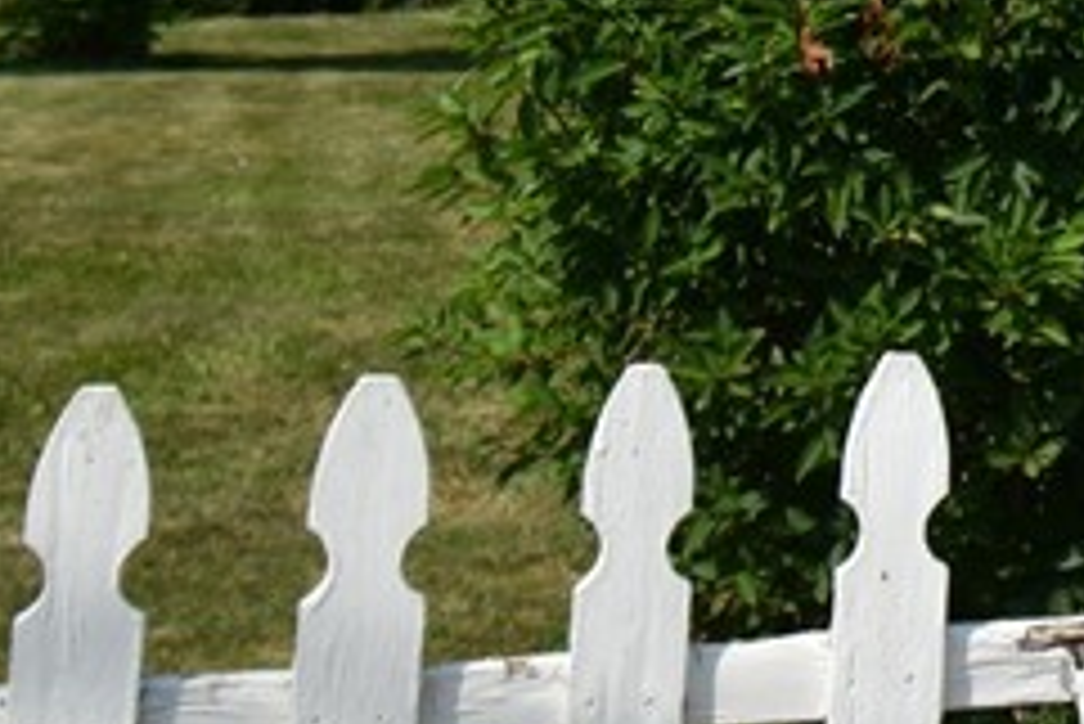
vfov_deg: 9.5
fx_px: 4067
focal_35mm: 135
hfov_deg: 13.0
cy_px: -715
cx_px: 2244
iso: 100
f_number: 9
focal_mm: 20
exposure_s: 1/320
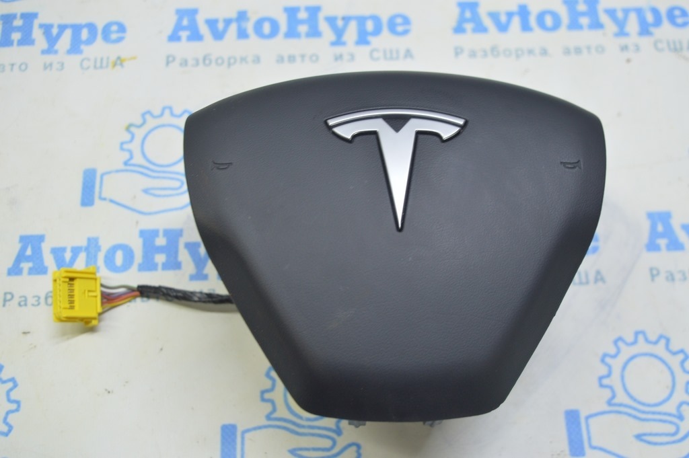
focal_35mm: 44
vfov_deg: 30.8
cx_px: 344
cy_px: 229
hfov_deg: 45.0
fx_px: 832
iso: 400
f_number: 5.6
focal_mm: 29
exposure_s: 1/20
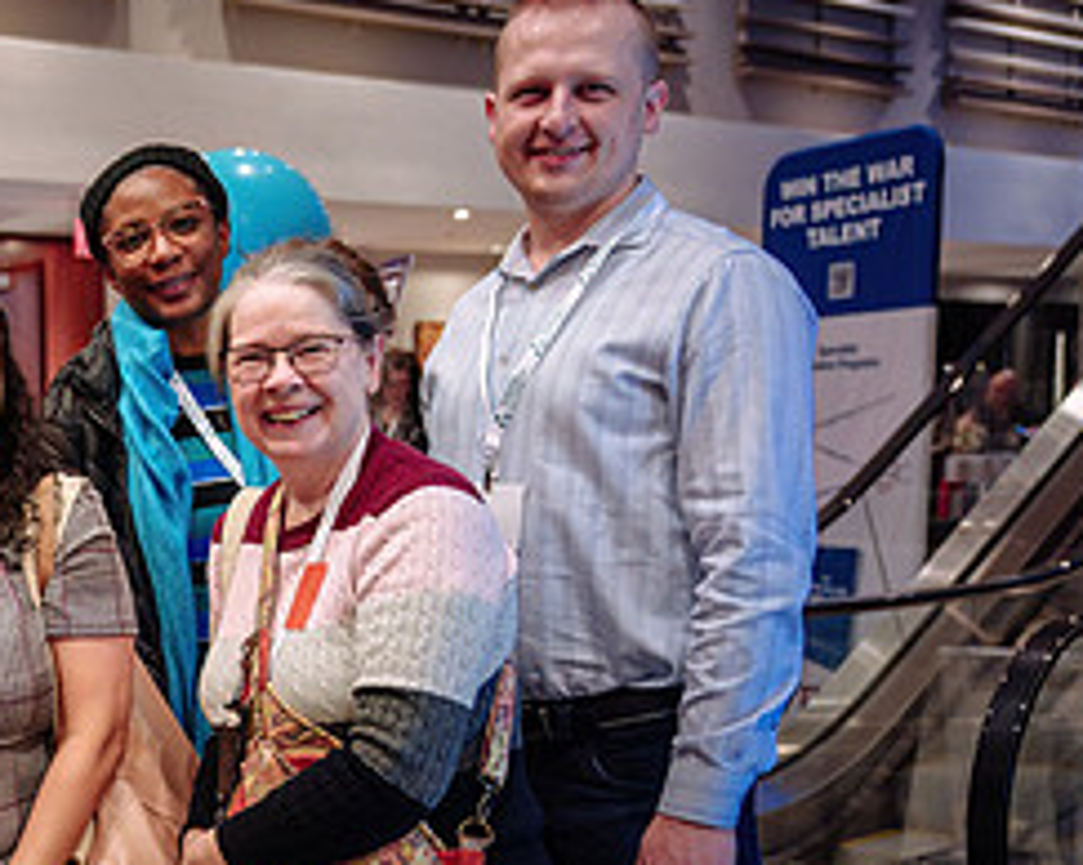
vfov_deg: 23.7
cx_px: -223
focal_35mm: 63
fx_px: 2018
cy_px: 742
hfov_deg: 26.6
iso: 800
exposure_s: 1/50
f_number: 2.8
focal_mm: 26
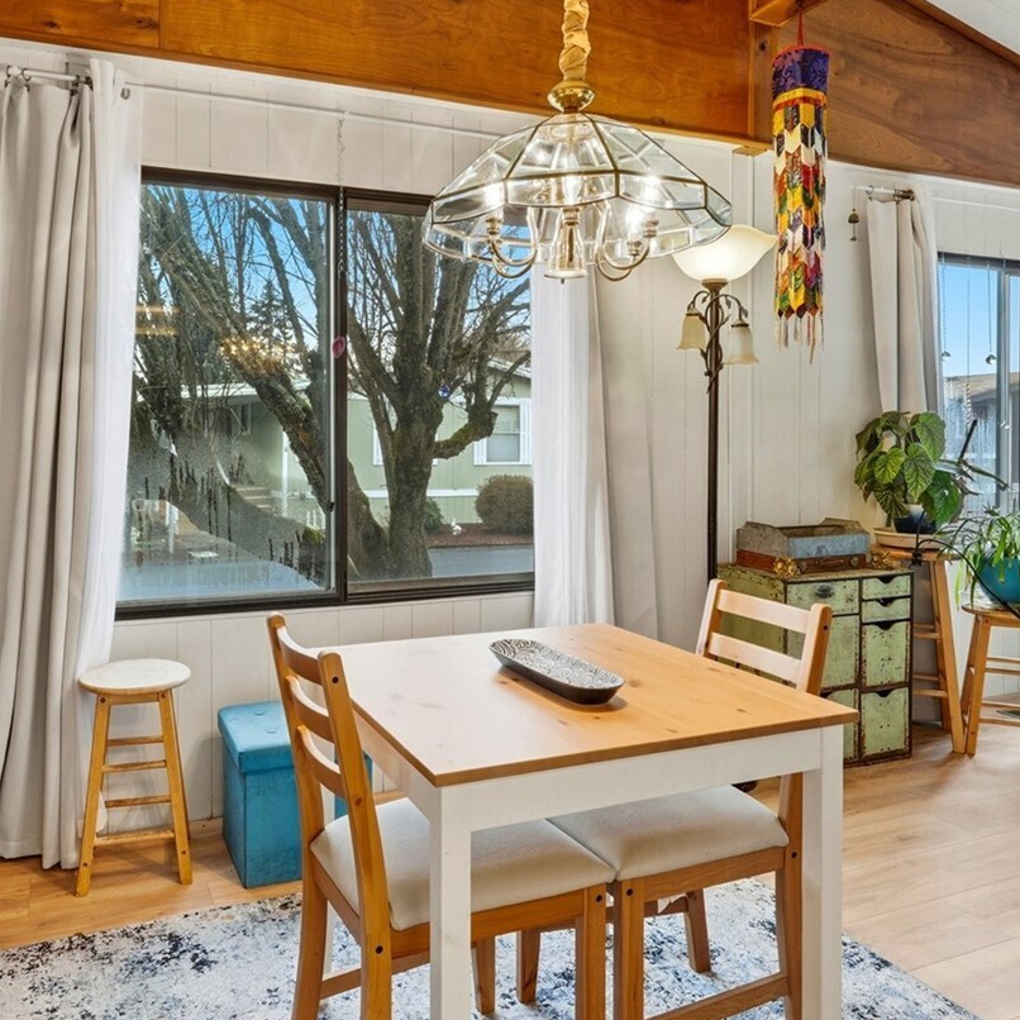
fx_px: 928
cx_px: 406
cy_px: 439
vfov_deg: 57.4
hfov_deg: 57.1
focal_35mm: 28
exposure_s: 1/250
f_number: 9
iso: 400
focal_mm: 16.5
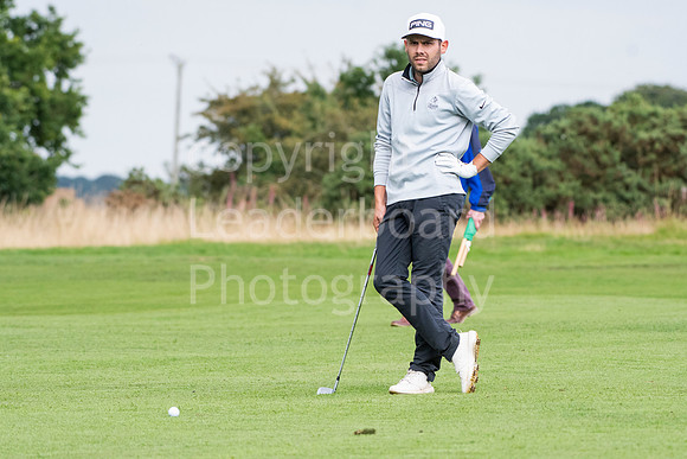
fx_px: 6012
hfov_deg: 6.5
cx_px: 344
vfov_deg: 4.4
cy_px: 230
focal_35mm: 315
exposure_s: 1/1600
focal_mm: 210
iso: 1600
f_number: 5.6
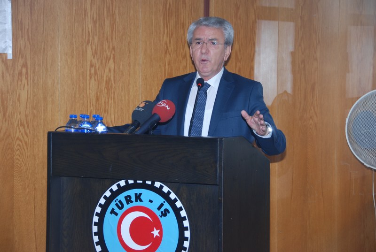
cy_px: 126
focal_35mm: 98
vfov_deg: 14.1
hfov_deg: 20.9
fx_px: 1020
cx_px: 188
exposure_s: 1/60
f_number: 5
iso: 200
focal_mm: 65
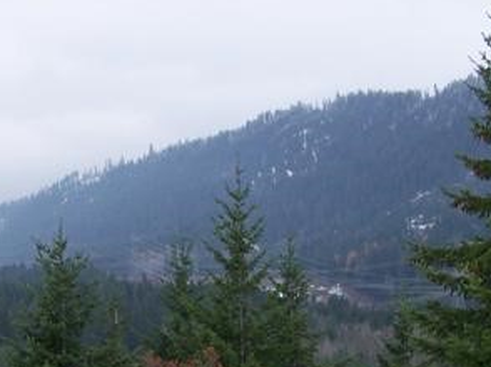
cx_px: 134
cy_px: 197
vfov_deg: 15.1
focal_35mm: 98
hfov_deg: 19.9
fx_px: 1389
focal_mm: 5.85
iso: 80
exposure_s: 1/30
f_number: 2.8
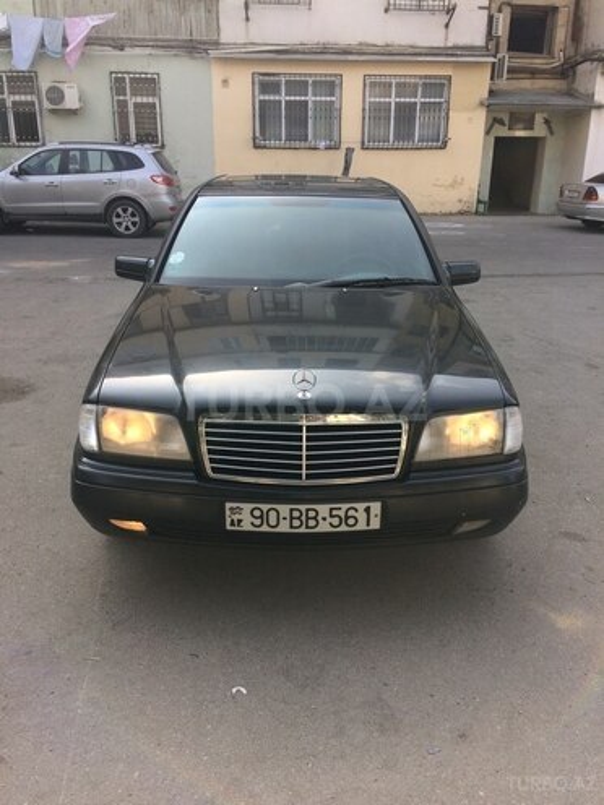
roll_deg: +0.0
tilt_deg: -20.9
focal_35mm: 29
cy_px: 402
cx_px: 302
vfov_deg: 61.7
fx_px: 675
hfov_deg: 48.2
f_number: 2.2
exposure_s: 1/533
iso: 32
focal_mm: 4.15
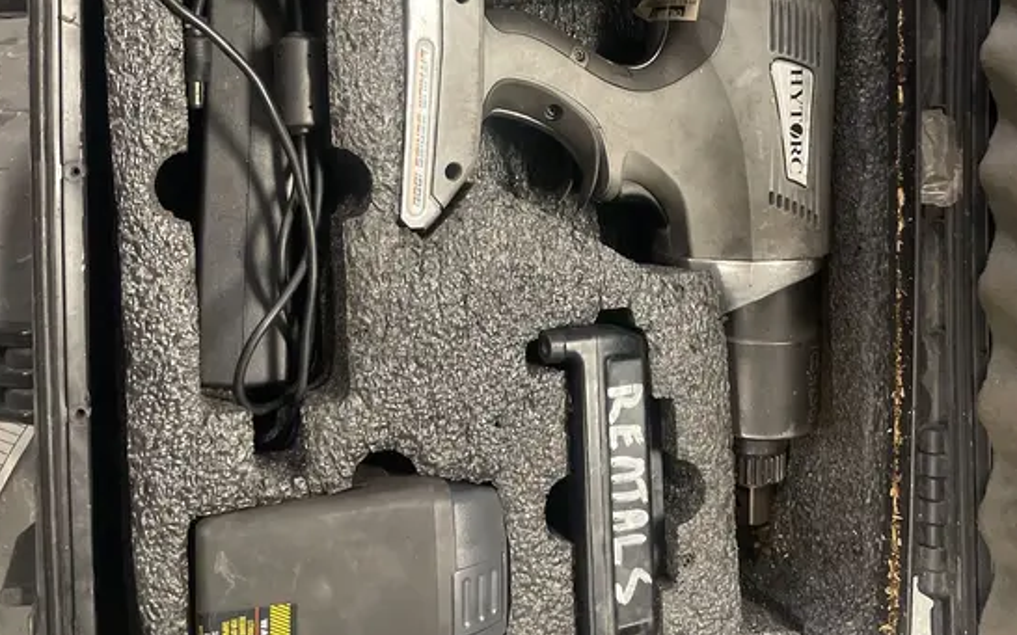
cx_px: 507
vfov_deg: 33.9
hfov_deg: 52.8
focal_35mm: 37
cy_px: 183
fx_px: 1025
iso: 640
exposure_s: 1/38
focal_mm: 4.2
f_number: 1.6
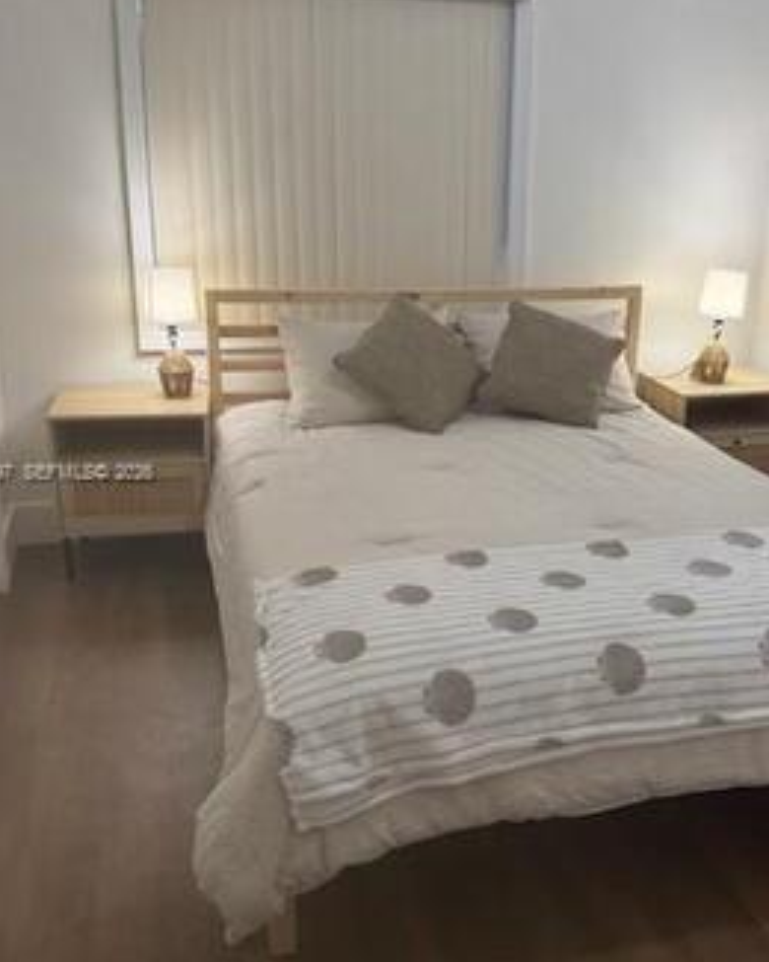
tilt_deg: -16.7
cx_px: 478
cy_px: 474
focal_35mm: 36
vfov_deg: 50.3
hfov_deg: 40.9
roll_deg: -1.2
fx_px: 1024
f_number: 1.78
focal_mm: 6.76
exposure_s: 1/120
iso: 200
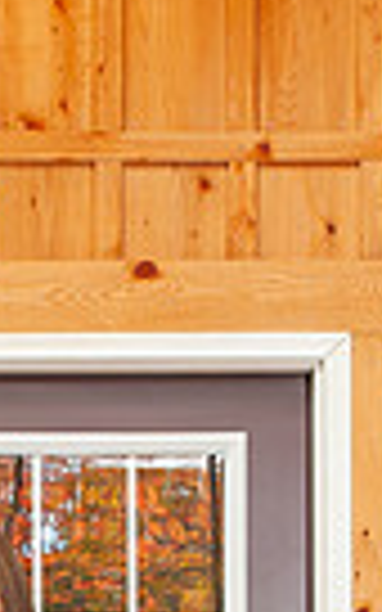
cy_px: 682
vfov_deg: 12.3
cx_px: -60
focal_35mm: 167
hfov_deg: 7.8
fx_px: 2782
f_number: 6.3
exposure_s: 1/160
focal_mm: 34
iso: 500
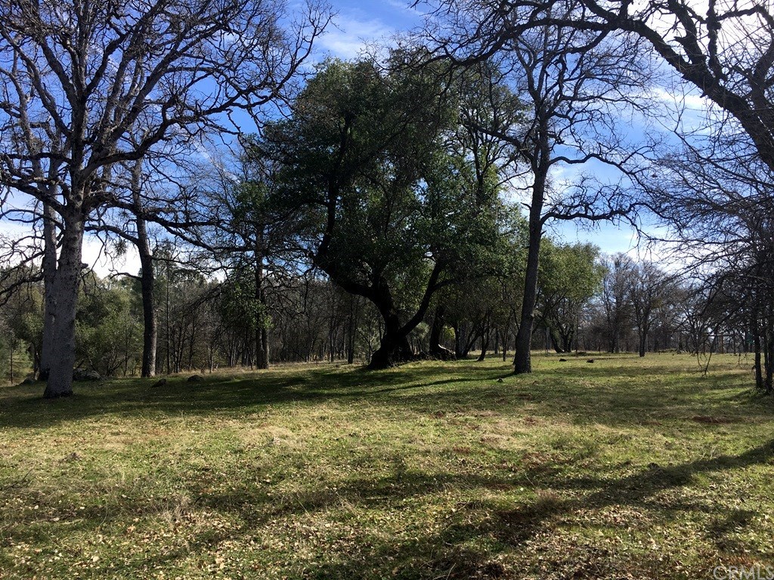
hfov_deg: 61.7
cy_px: 290
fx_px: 648
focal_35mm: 29
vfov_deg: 48.2
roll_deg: -2.5
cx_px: 387
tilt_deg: +6.3
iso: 25
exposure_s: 1/974
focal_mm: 4.15
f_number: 2.2
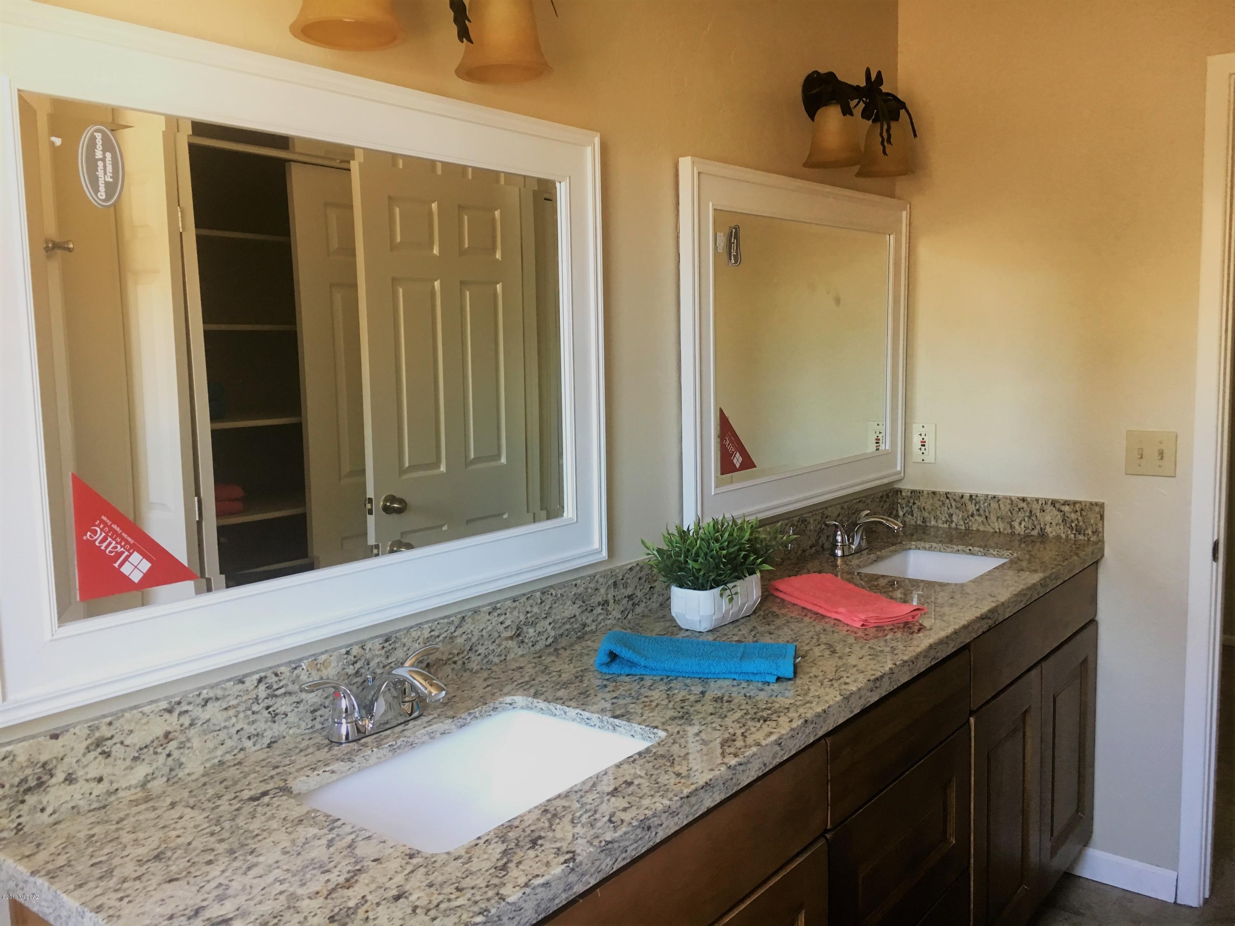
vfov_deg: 48.2
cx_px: 618
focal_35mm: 29
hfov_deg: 61.7
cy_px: 463
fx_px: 1035
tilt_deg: -7.1
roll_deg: +1.2
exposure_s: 1/30
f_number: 2.2
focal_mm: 4.15
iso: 100
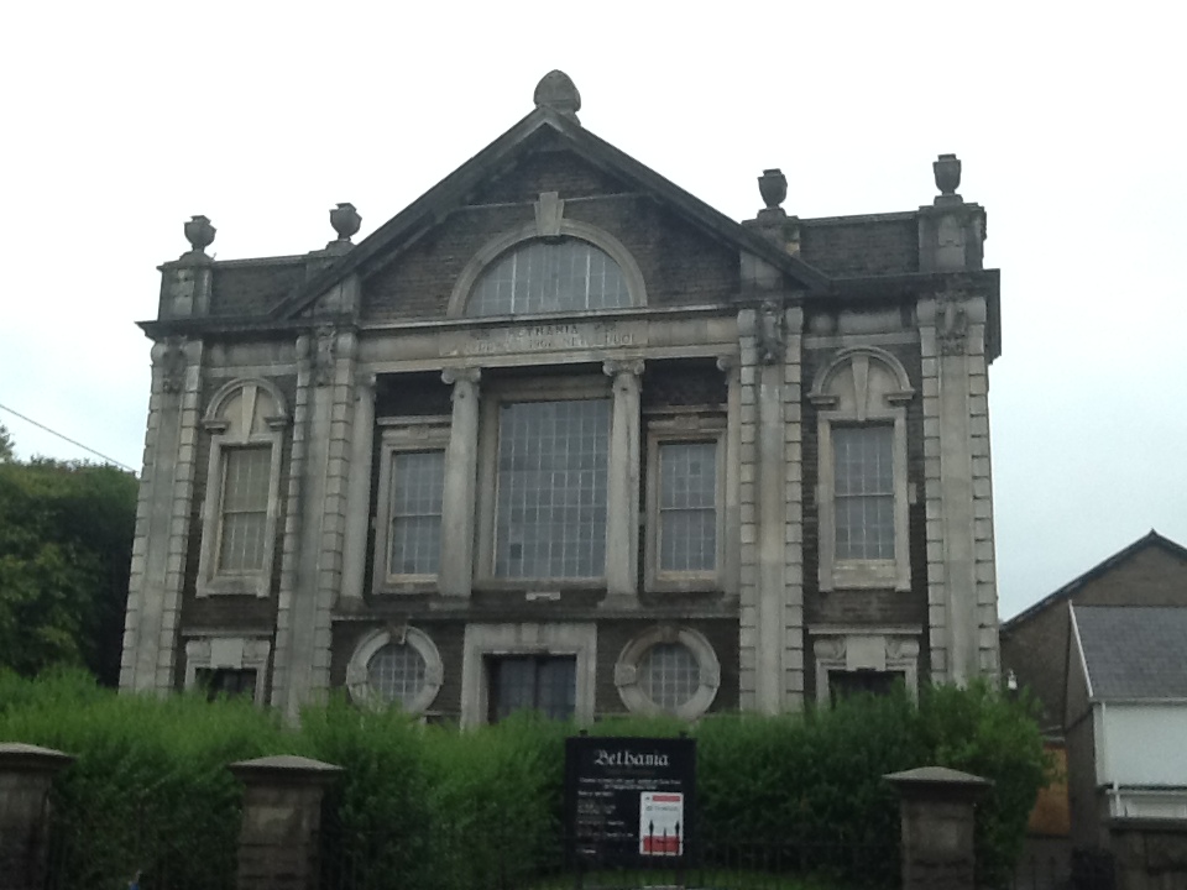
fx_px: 1509
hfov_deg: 42.9
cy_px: 445
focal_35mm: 44
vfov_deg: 32.9
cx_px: 594
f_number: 2.4
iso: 40
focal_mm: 2.03
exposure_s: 1/265
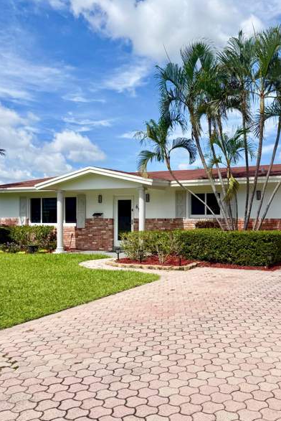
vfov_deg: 55.8
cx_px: 204
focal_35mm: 34
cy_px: 214
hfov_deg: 38.1
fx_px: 398
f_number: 1.78
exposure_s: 1/7353
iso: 80
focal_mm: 6.76
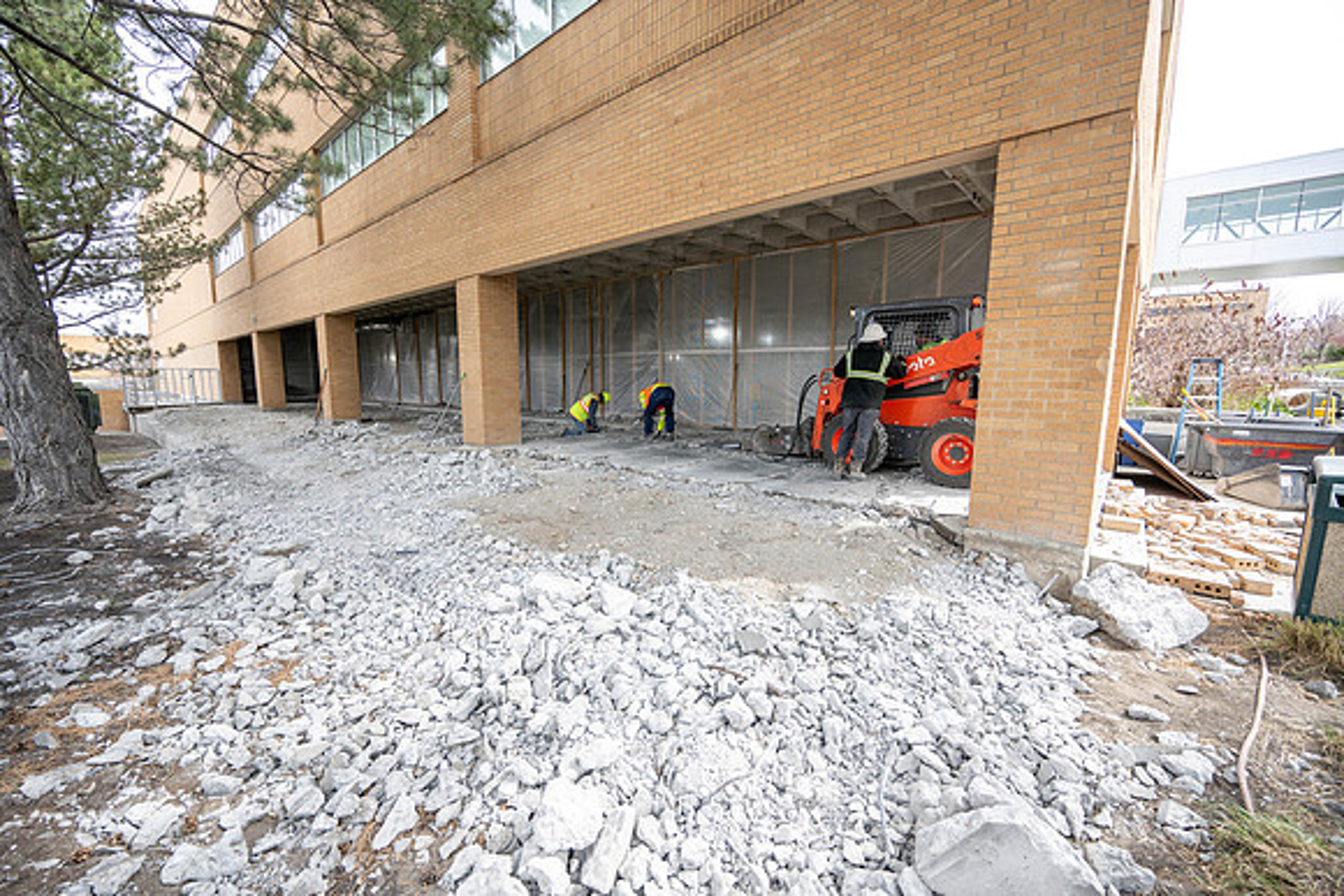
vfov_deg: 81.2
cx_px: 672
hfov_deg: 104.2
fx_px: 523
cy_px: 448
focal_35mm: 14
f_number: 4
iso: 100
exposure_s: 1/250
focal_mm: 14
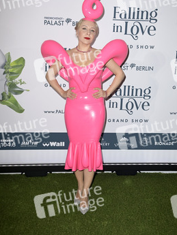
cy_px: 100
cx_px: 89
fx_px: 334
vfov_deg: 38.8
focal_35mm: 49
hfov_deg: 29.7
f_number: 5.6
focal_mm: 44
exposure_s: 1/250
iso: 640
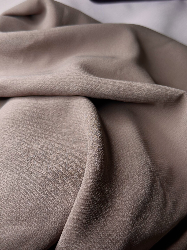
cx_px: 94
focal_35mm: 48
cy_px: 125
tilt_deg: -56.8
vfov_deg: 39.7
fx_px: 346
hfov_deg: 30.3
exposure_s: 1/60
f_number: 1.78
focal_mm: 6.86
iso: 100
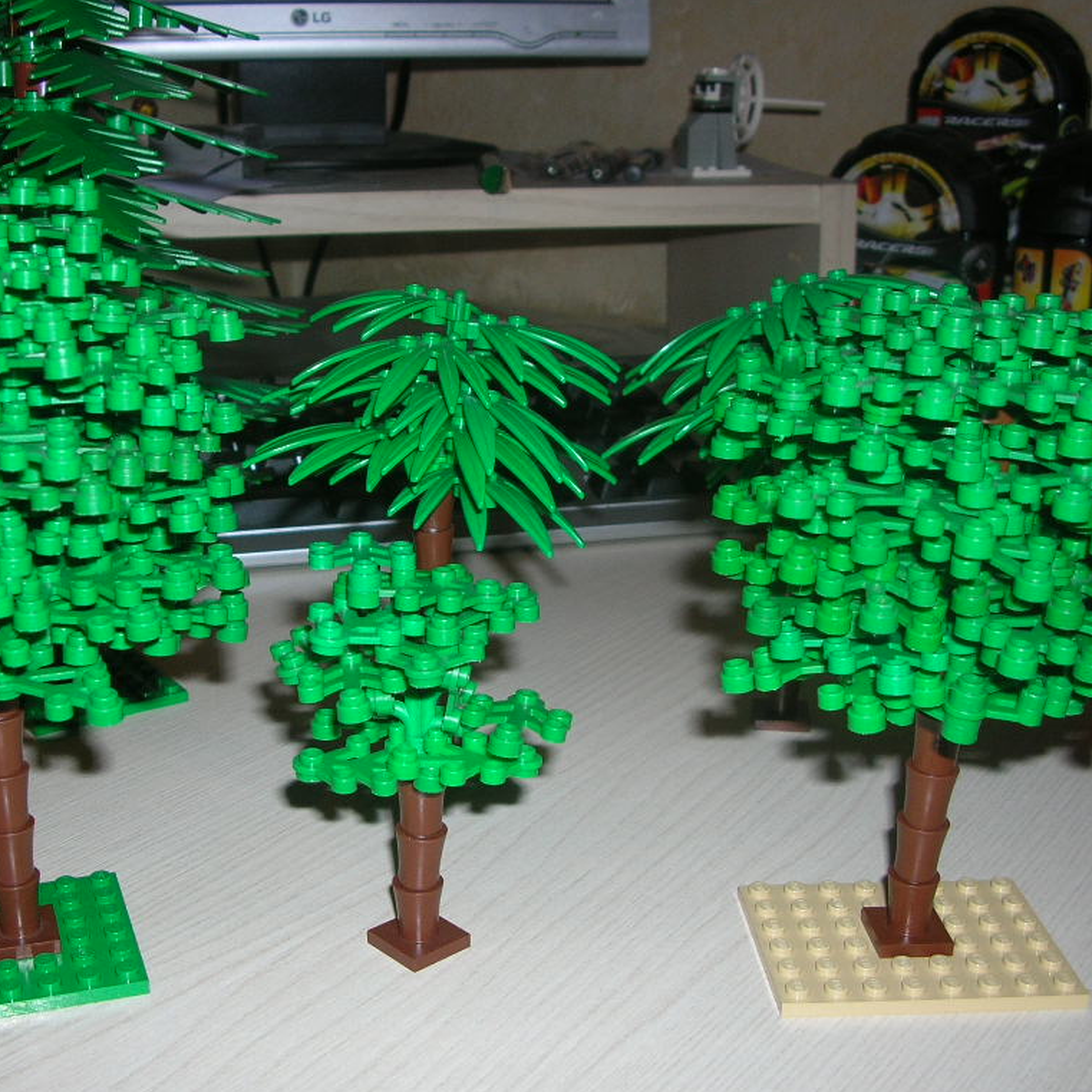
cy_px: 548
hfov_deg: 38.2
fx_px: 1570
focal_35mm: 44
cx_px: 428
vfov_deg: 38.3
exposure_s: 1/60.1
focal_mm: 6.2
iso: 50
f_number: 2.9
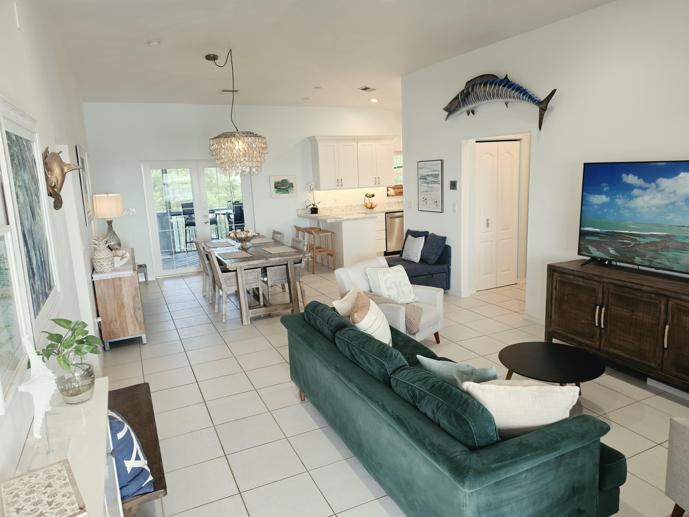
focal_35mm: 23
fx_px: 458
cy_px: 258
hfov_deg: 73.9
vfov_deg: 58.9
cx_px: 344
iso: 80
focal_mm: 6.5
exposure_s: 1/120
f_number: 1.4
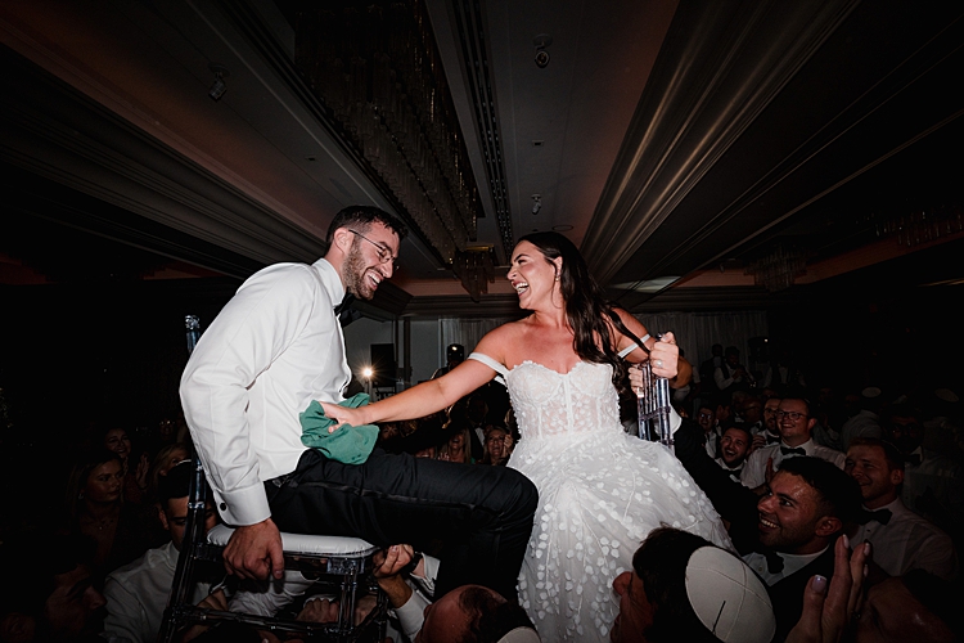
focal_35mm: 17
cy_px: 322
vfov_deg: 70.4
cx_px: 482
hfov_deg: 93.3
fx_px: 455
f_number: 8
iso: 640
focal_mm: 17
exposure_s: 1/250
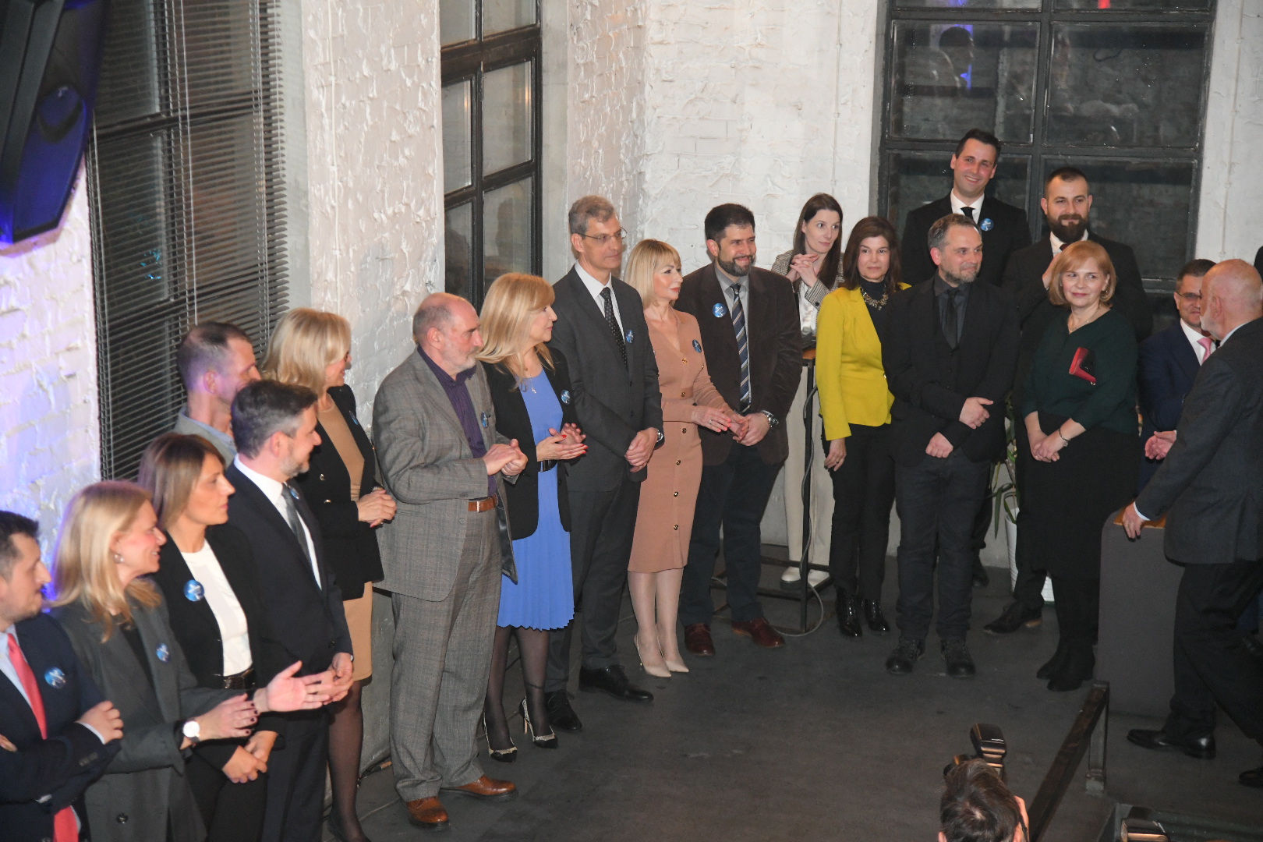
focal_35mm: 78
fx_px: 2736
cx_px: 632
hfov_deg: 26.0
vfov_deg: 17.5
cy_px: 421
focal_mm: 78
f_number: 4
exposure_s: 1/200
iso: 6400
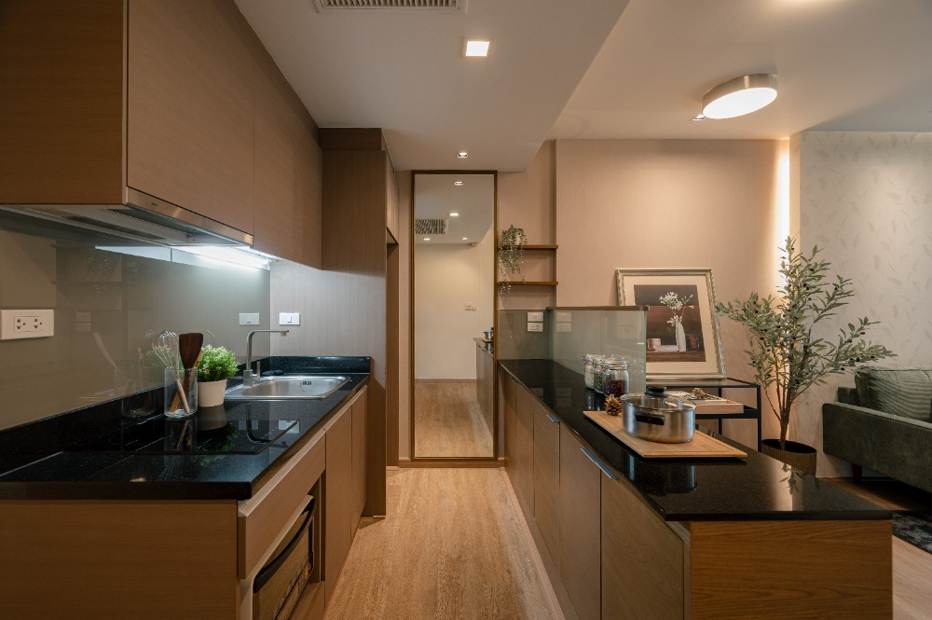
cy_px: 310
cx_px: 466
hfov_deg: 100.4
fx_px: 388
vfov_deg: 77.2
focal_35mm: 15
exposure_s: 1/1.25
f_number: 7.1
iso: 100
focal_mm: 15
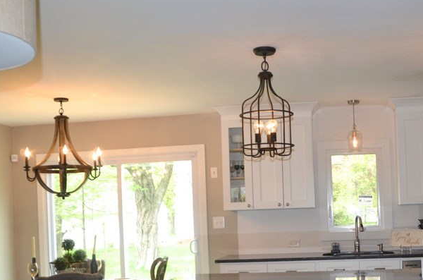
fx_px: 574
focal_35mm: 49
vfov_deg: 27.1
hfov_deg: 40.0
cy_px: 206
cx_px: 280
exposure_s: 1/125
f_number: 3.5
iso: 360
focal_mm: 18
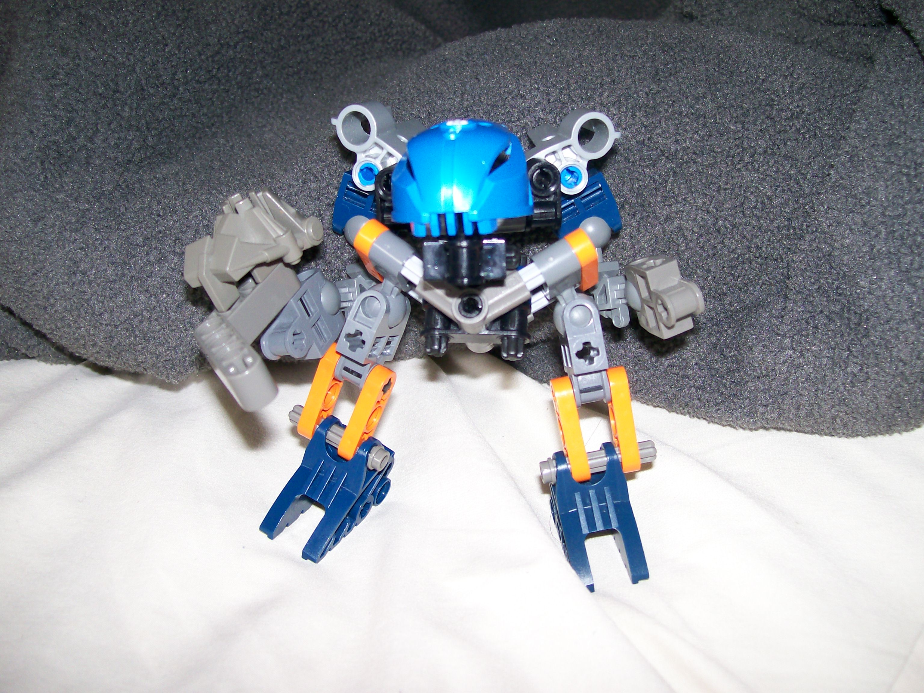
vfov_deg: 39.7
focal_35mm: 36
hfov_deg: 51.4
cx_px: 462
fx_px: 961
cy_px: 346
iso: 80
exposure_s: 1/64
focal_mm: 6
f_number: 2.7
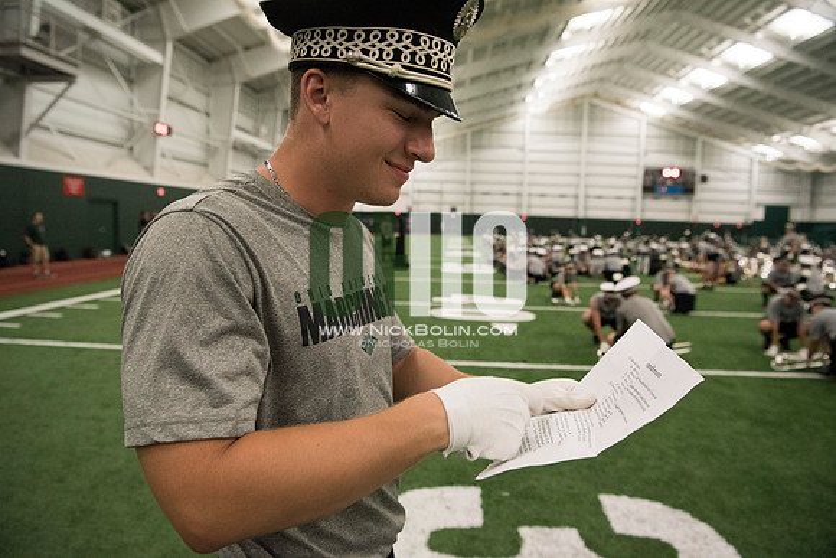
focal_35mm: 24
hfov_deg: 73.7
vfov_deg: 53.2
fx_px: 557
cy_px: 279
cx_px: 418
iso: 3200
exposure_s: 1/400
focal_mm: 24
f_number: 4
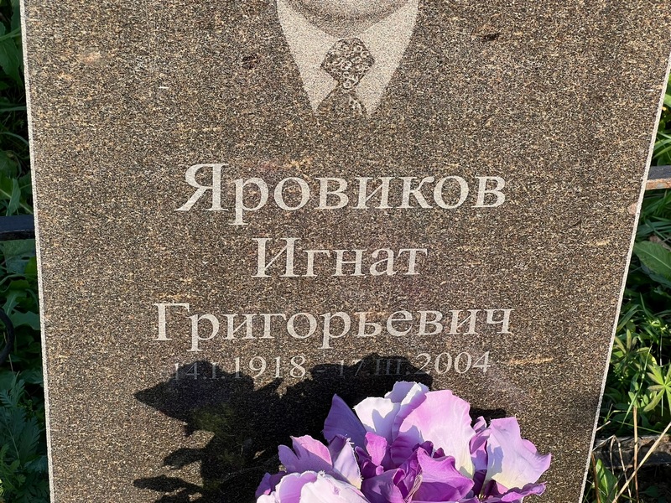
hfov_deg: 25.3
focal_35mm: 77
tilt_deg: -36.9
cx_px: 336
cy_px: 252
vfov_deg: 19.1
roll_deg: -2.3
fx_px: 1493
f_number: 2.8
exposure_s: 1/224
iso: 32
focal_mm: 9
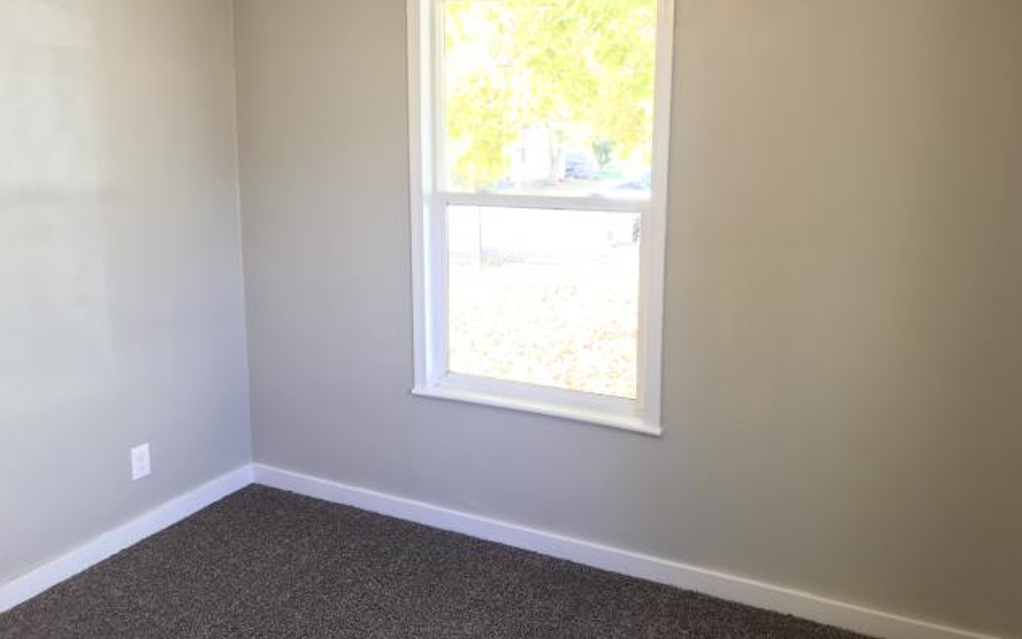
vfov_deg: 41.8
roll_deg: -0.3
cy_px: 276
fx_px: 836
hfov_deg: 62.9
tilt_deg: -8.8
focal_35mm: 30
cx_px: 515
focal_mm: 3.99
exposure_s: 1/30
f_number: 1.8
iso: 32
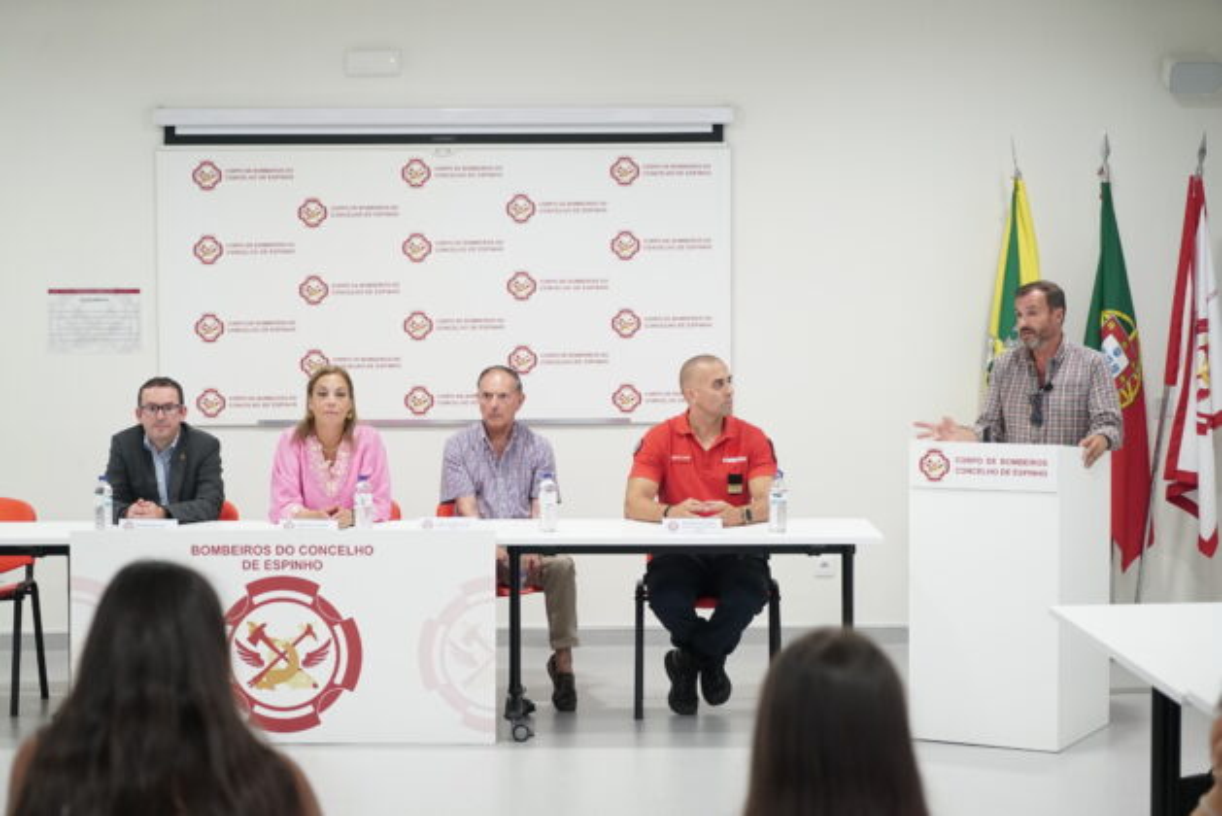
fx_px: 2309
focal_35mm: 68
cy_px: 408
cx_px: 611
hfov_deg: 29.6
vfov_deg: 20.0
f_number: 4
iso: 3200
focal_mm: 68
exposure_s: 1/250
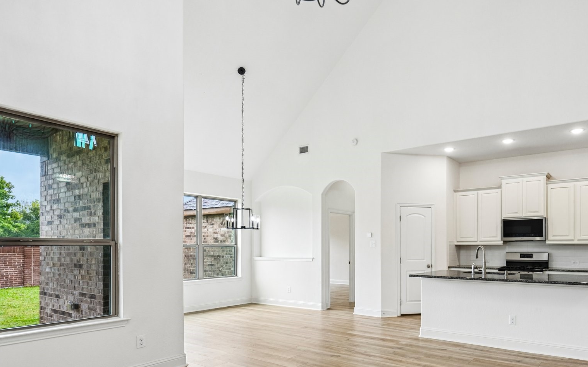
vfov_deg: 54.0
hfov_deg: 77.4
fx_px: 353
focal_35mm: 22
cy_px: 245
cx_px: 387
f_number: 8
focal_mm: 16
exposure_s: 1/30
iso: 400
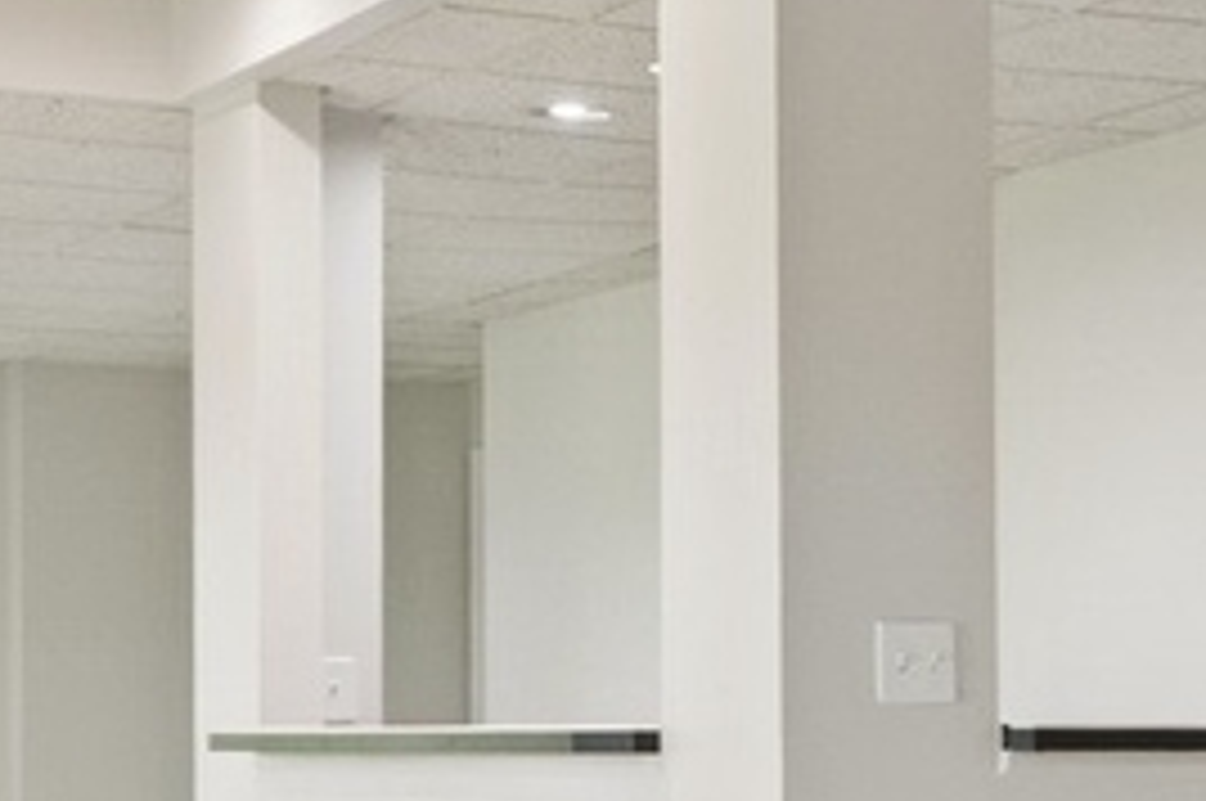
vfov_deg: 12.4
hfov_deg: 17.3
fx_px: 3647
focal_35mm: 109
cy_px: 742
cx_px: 1710
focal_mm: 12
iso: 200
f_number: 8
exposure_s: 1/13
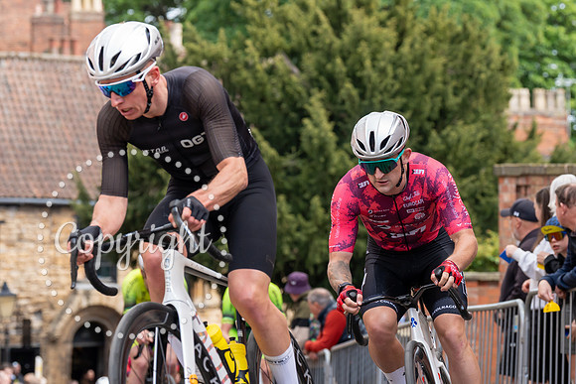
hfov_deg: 12.8
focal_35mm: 160
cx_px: 400
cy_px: 117
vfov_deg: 8.6
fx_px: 2555
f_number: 5
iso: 1000
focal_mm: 115
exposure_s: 1/1000
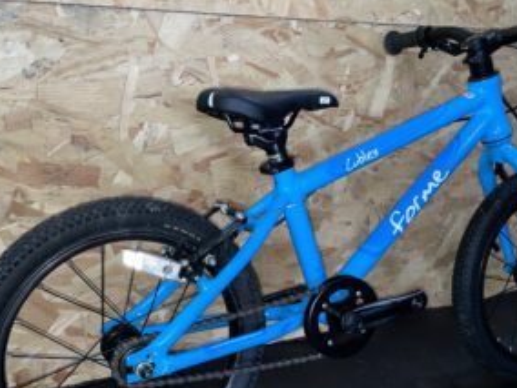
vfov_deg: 32.7
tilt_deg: -16.6
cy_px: 239
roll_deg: -2.2
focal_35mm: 44
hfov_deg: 42.9
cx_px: 279
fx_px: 657
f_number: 1.6
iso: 50
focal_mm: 4.2
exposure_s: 1/17
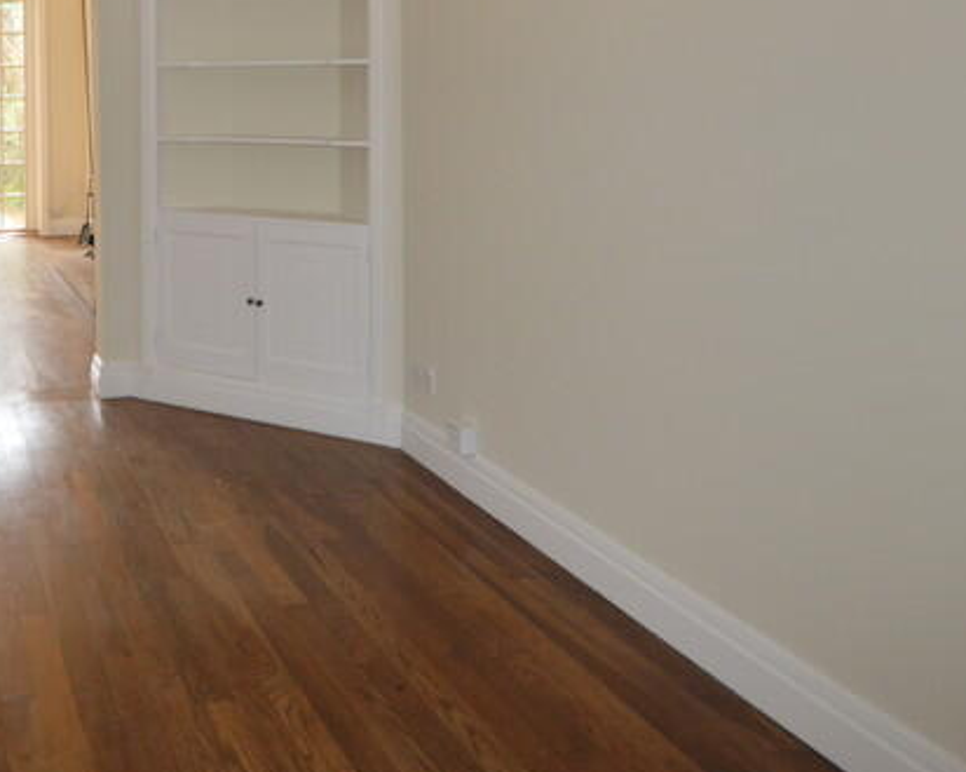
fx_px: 1000
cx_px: 26
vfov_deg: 39.3
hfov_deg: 44.7
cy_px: 86
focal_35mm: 35
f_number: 4
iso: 360
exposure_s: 1/125
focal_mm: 10
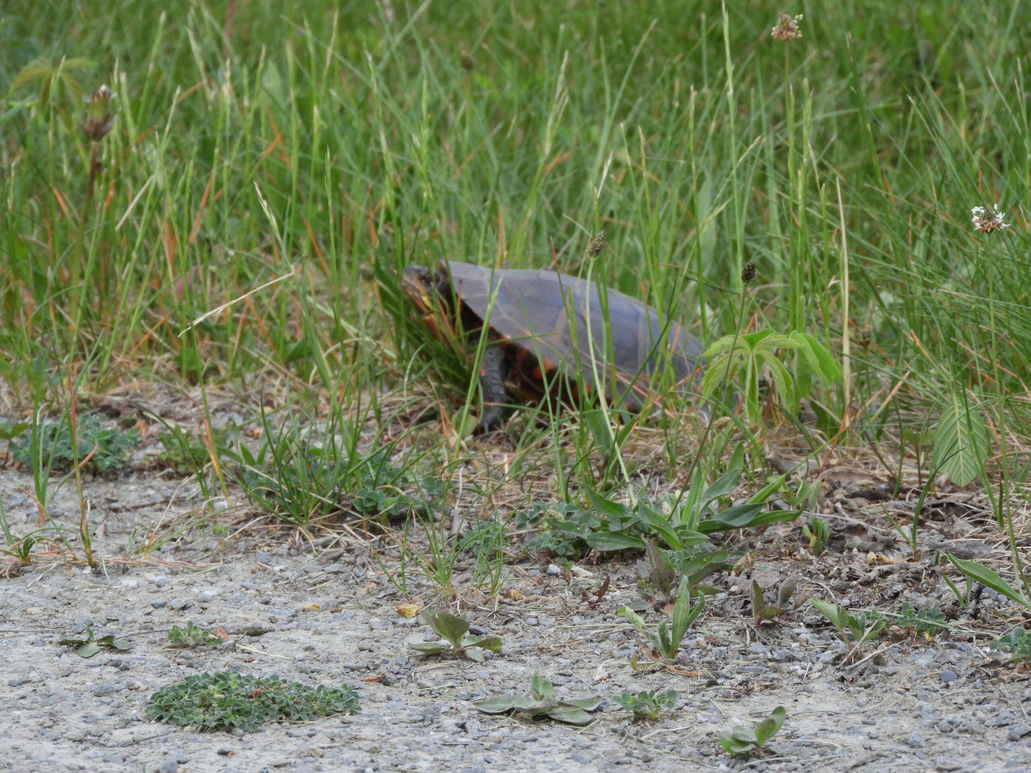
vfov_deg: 4.5
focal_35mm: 330
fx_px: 9829
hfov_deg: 6.0
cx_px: 516
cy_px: 386
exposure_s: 1/125
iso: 160
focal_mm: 59.1
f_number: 5.5
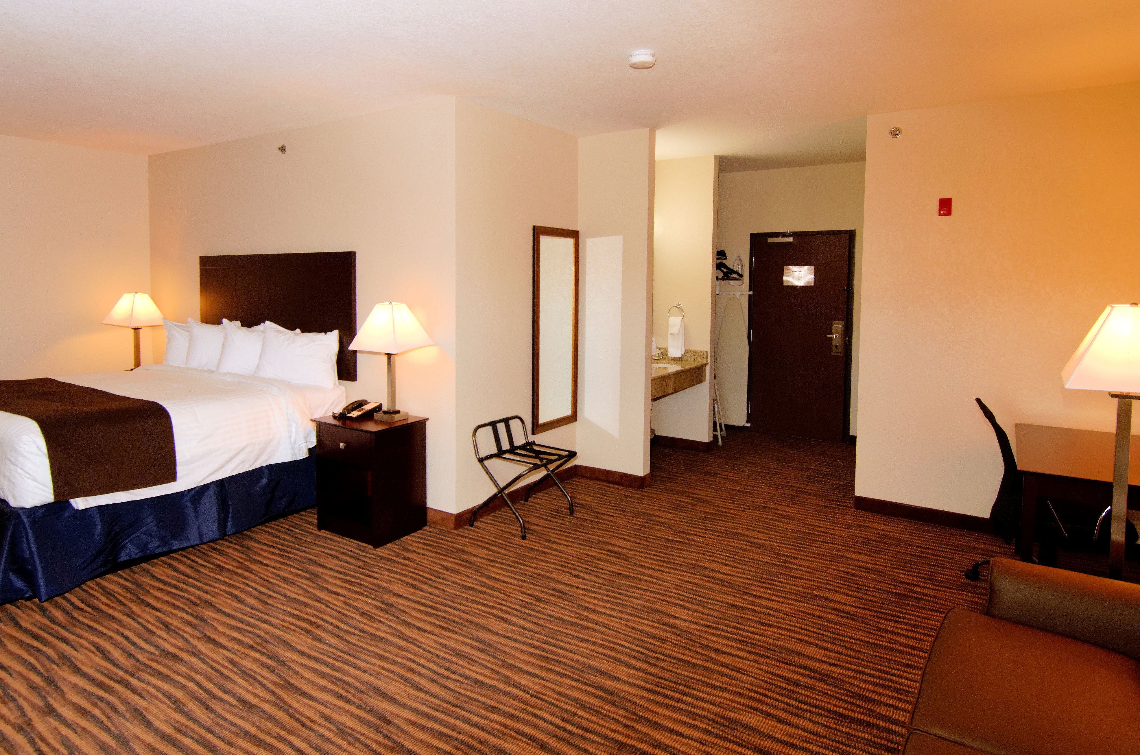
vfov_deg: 59.7
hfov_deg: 82.2
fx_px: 652
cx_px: 527
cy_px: 304
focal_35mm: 21
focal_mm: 11
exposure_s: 1/60
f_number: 5.6
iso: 400
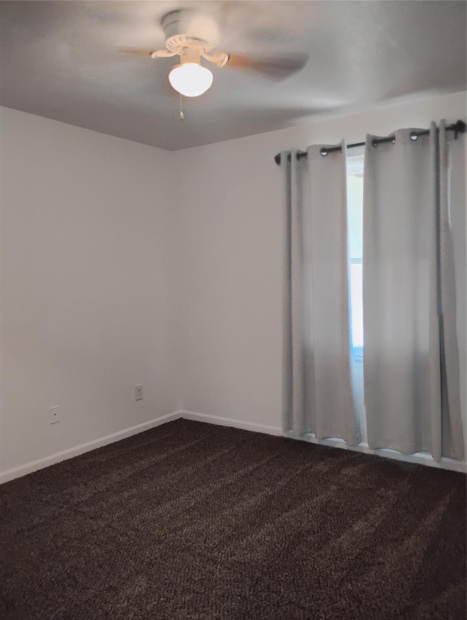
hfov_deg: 49.8
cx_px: 234
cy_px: 310
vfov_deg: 63.4
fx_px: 503
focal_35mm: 28
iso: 972
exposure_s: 1/30
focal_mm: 4.26
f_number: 1.8
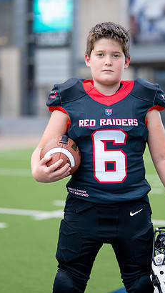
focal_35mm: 100
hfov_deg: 12.1
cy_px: 109
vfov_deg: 21.3
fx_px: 777
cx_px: 106
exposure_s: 1/1600
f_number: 1.2
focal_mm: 50
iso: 100
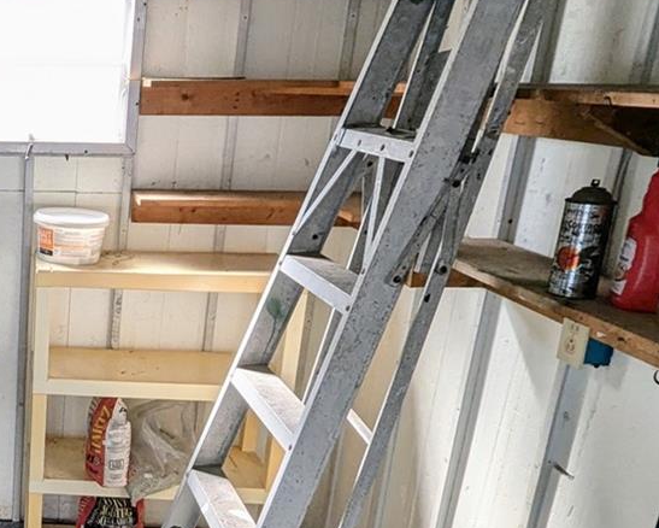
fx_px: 722
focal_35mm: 37
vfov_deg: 40.1
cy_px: 303
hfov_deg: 39.6
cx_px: -75
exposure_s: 1/131
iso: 60
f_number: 2.2
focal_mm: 1.95
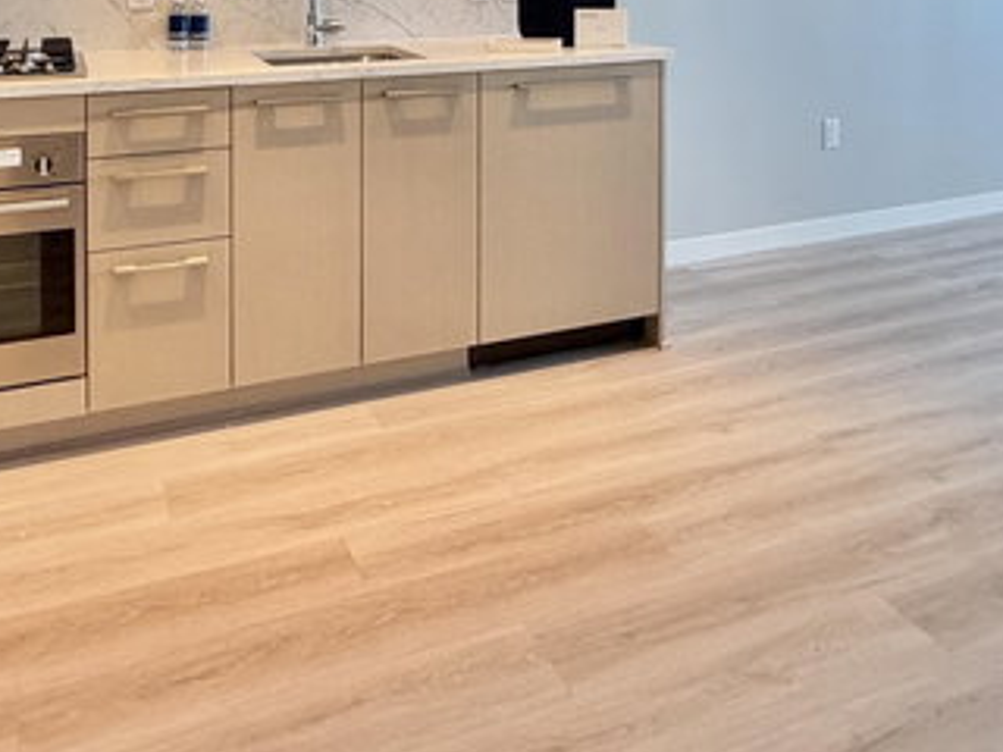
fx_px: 1014
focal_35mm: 35
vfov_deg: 35.8
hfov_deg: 52.6
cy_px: -38
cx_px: 502
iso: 250
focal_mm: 2.22
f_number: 2.2
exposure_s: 1/120
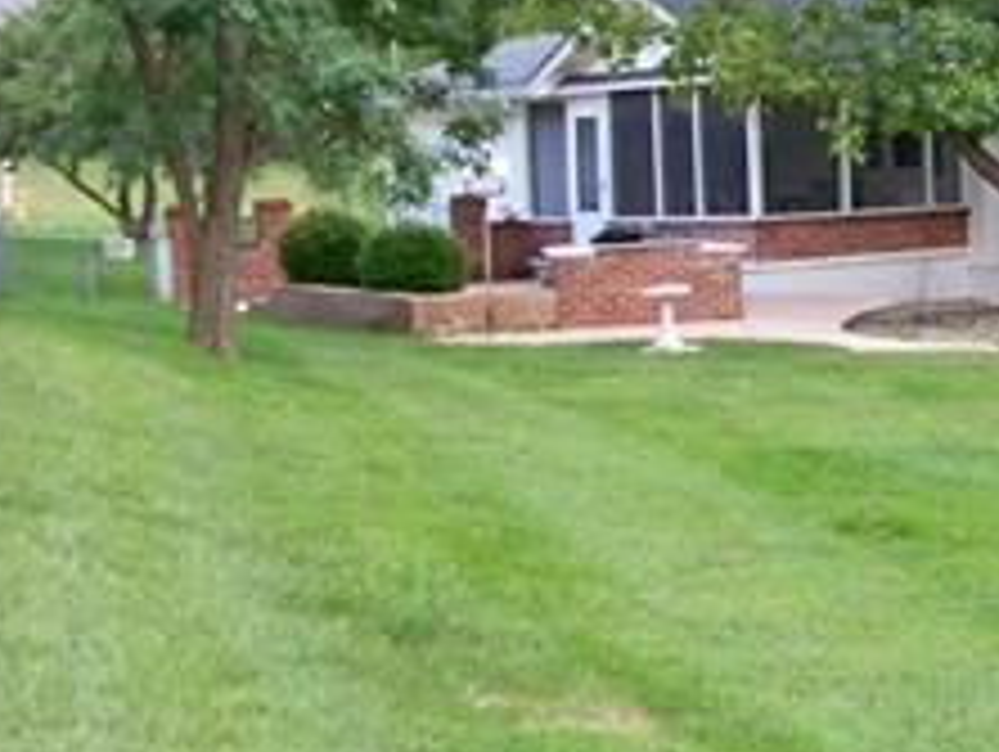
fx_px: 2745
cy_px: 419
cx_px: 1152
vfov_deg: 15.6
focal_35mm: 95
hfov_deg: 19.6
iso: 80
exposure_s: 1/100
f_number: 2.8
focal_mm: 5.85
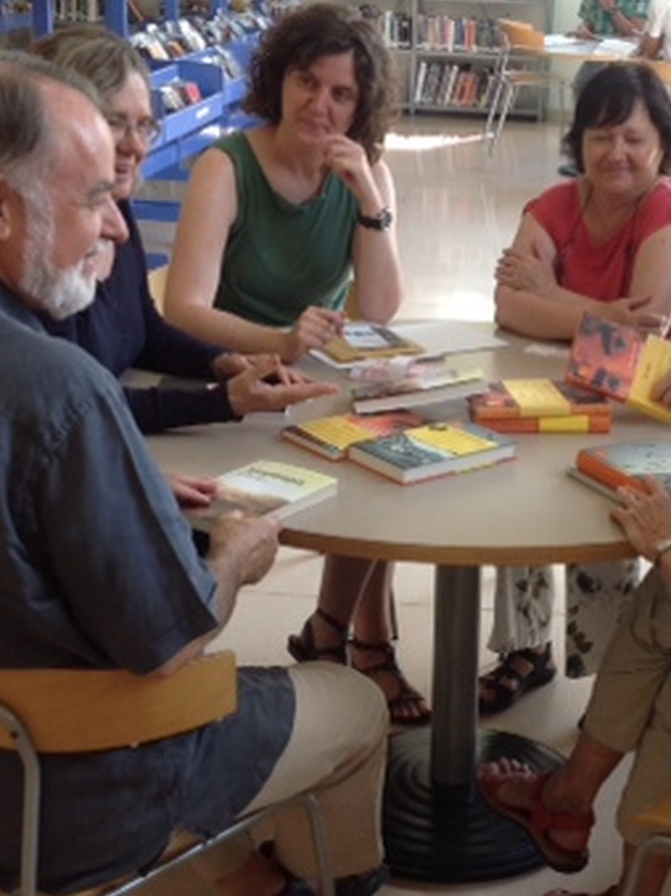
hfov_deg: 22.0
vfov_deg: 29.4
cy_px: 441
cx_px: 502
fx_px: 1707
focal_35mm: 66
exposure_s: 1/50
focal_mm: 4.28
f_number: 2.4
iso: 50
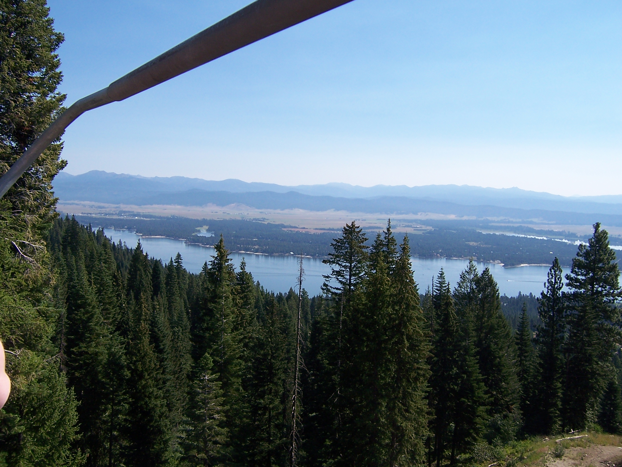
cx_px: 311
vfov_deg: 42.9
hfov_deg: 55.4
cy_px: 234
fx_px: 593
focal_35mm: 33
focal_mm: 5.5
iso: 80
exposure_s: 1/750
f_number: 4
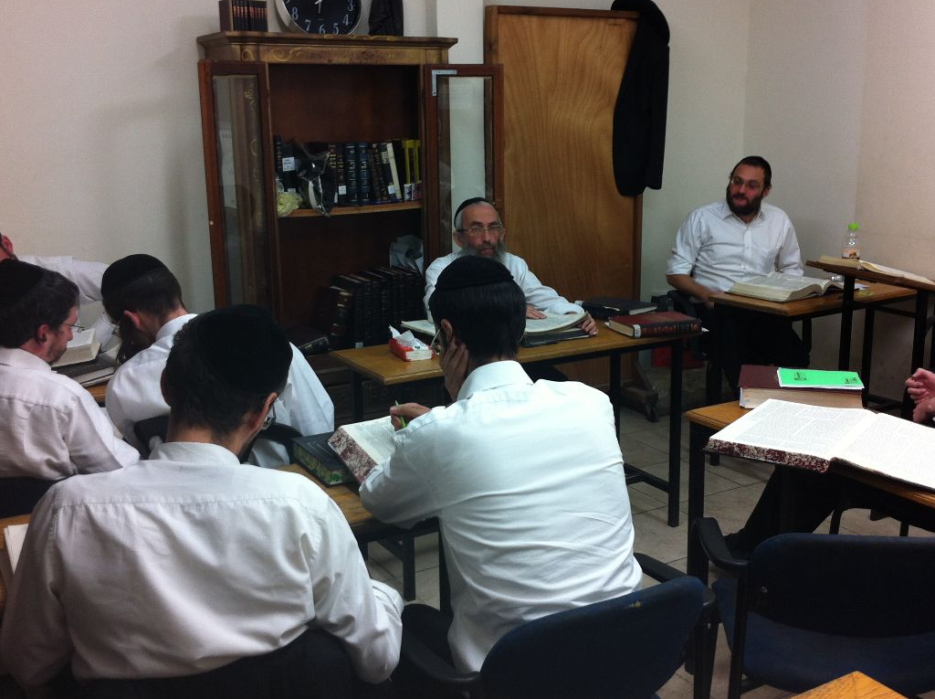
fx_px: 1106
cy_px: 330
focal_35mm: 41
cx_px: 483
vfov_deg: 35.0
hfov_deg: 45.8
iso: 80
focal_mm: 3.85
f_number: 2.8
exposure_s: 1/33
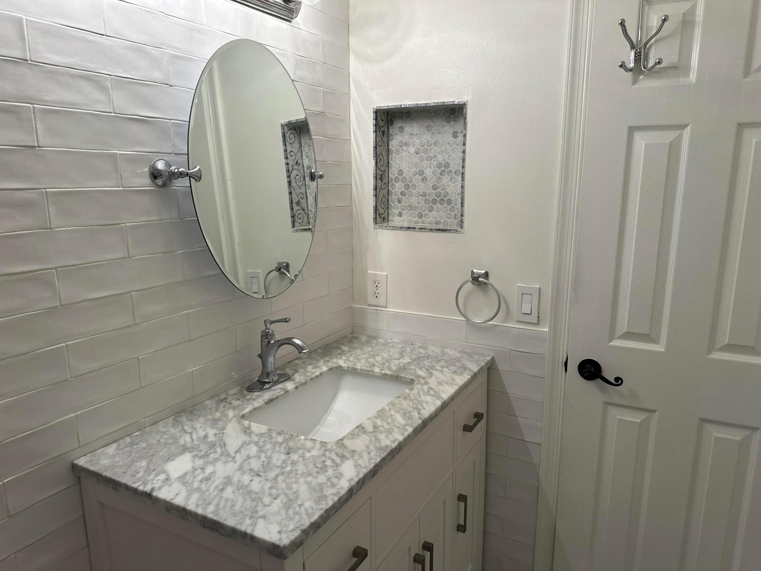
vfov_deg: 56.8
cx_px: 380
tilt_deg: -10.1
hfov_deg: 71.6
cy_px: 286
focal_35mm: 24
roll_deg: +0.6
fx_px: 528
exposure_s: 1/140
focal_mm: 6.86
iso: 64
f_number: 1.78
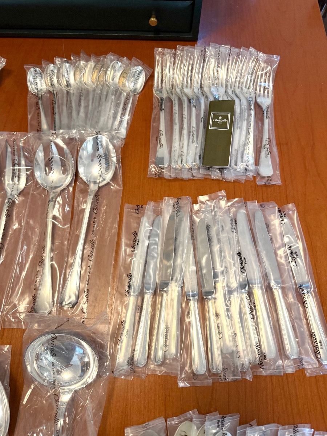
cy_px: 218
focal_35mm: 24
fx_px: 302
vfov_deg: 71.6
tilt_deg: -67.6
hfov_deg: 56.8
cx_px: 164
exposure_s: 1/50
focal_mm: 6.76
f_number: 1.78
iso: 200
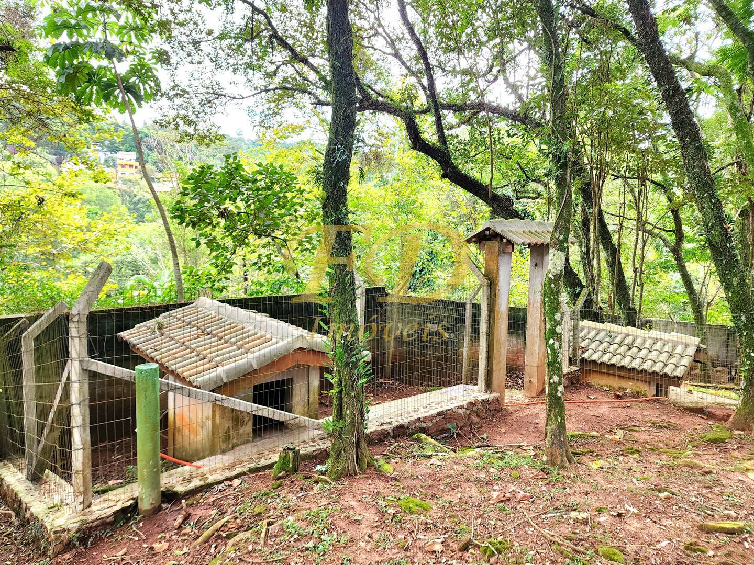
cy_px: 282
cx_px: 377
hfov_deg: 73.9
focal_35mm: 23
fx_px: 501
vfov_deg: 58.9
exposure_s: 1/182
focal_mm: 6.4
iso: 160
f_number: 1.8
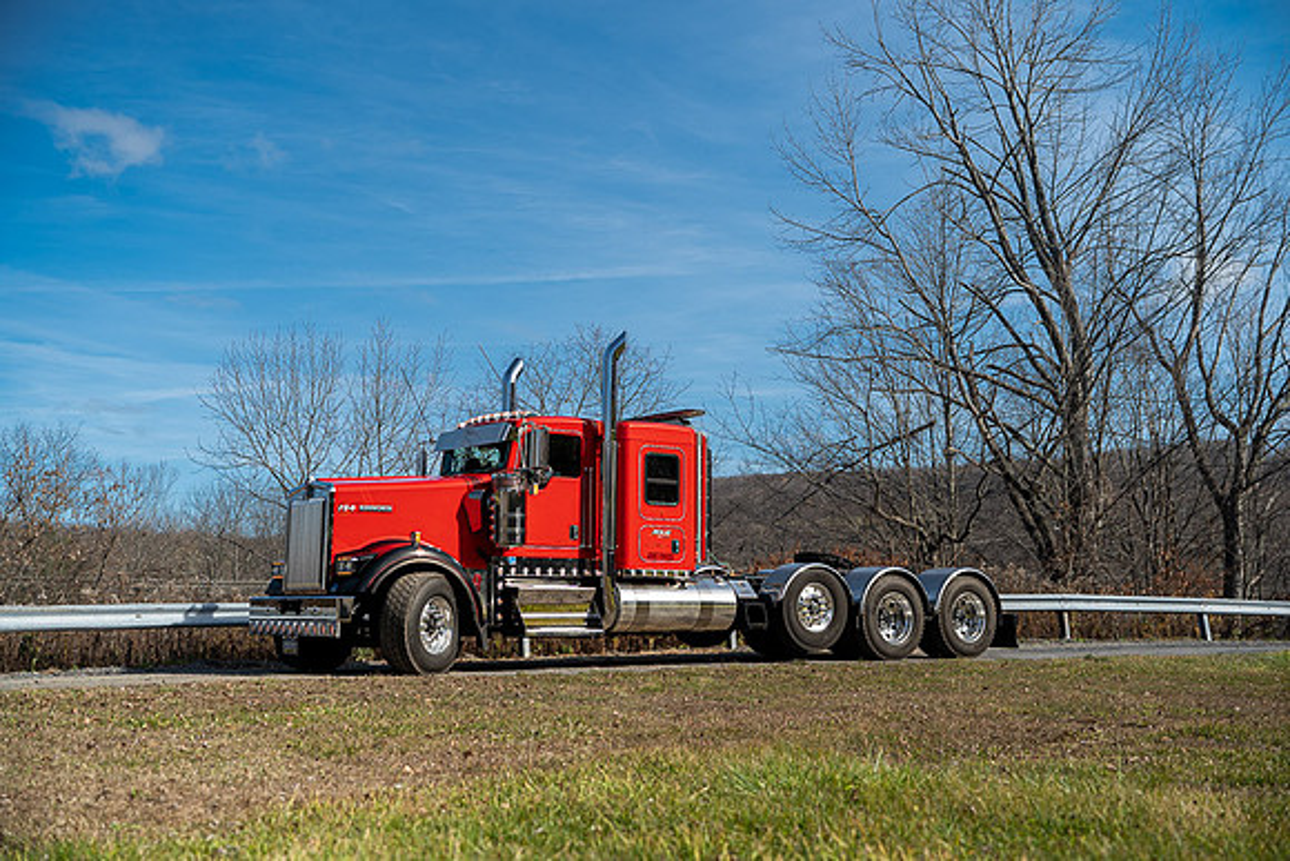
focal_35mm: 43
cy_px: 430
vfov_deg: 31.2
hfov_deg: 45.4
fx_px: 1541
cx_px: 645
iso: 100
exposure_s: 1/100
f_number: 3.2
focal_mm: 43
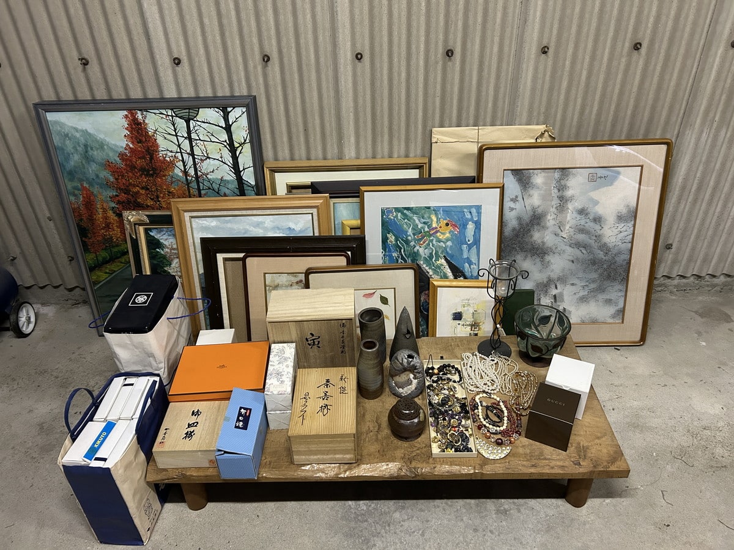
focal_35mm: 26
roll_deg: +2.2
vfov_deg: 53.1
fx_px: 551
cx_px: 367
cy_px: 275
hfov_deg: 67.3
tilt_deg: -34.3
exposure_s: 1/40
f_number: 1.5
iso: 400
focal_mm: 5.7
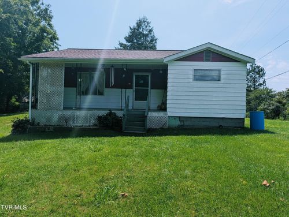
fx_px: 201
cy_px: 108
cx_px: 144
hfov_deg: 71.5
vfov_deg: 56.9
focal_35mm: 24
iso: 22
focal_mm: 6.9
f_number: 1.68
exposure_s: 1/1361
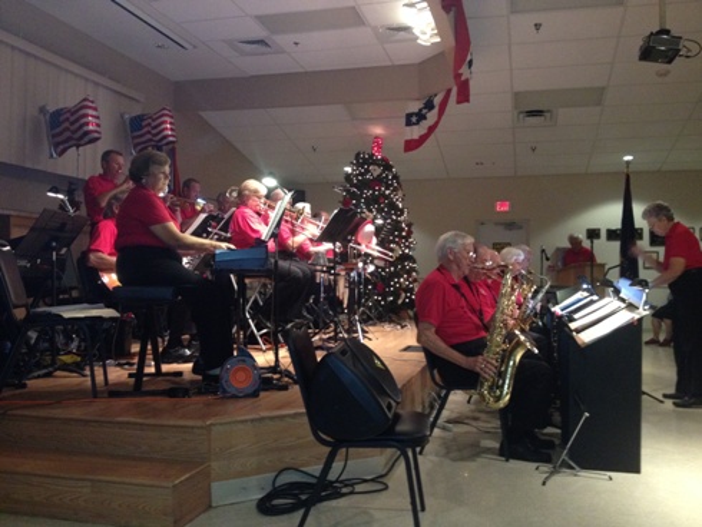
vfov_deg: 40.7
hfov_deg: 52.6
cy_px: 264
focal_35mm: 35
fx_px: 710
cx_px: 351
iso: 320
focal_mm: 4.28
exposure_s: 1/16
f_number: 2.4
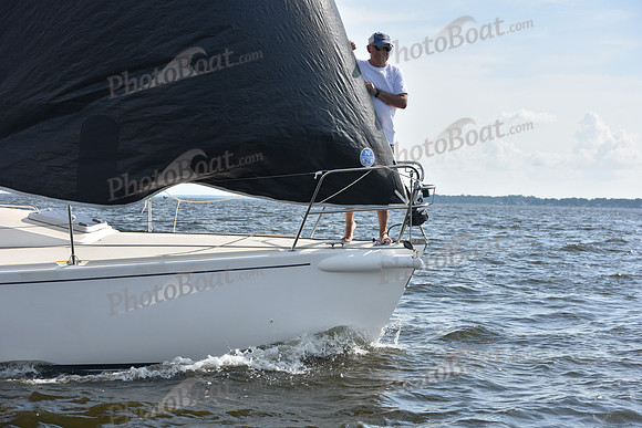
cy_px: 214
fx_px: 1249
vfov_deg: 19.5
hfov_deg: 28.8
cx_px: 321
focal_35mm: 70
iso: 320
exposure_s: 1/1250
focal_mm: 70
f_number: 6.3
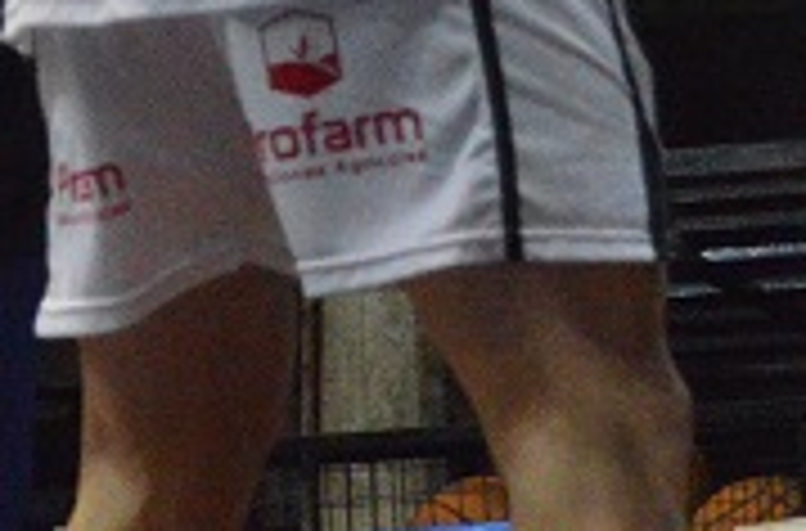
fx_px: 10146
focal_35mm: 455
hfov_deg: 4.5
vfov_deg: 3.0
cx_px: 1788
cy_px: -151
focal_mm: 55
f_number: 5.6
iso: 6400
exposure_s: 1/320
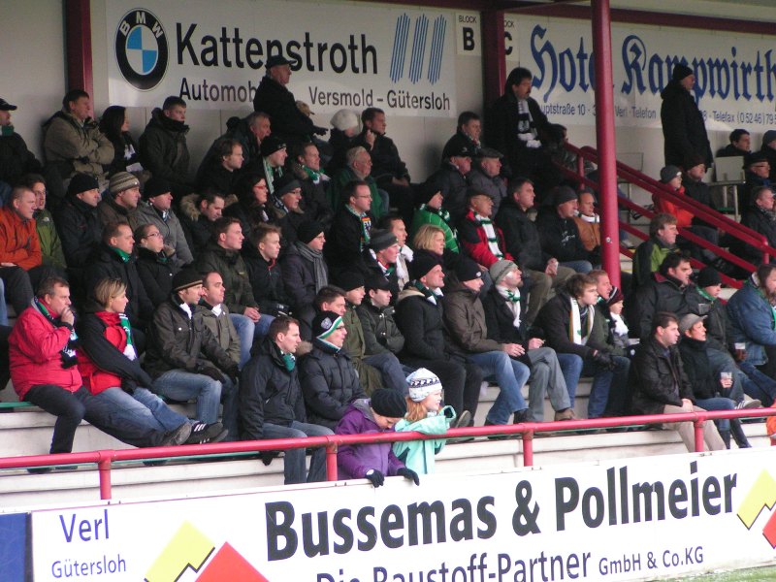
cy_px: 291
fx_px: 3856
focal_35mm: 172
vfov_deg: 8.6
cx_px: 388
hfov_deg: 11.5
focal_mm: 26.3
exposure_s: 1/125
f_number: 3.5
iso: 200
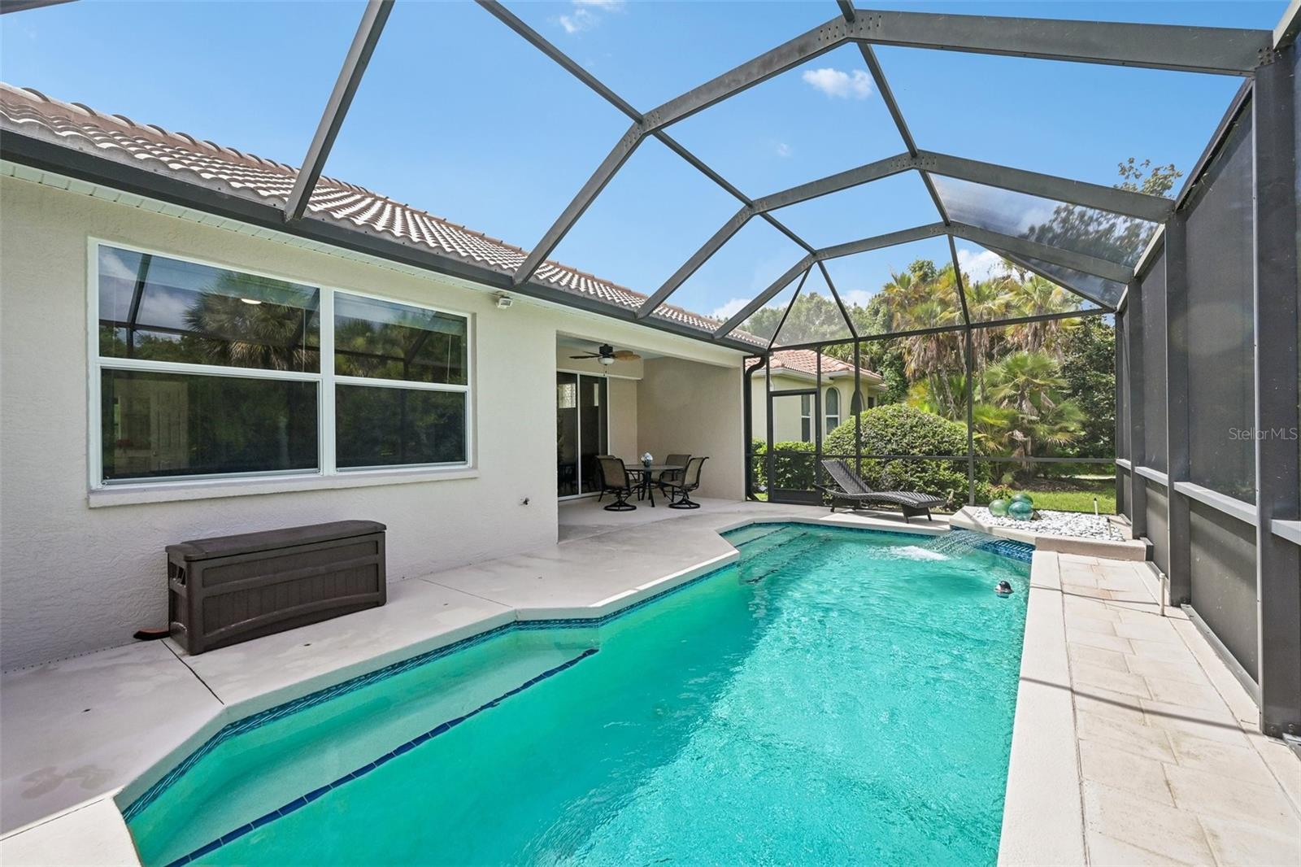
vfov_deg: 81.2
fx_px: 506
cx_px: 650
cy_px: 434
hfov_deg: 104.3
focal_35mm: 14
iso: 400
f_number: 8
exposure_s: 1/500
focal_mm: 14
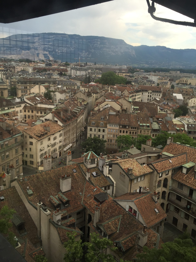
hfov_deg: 48.2
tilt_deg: -15.5
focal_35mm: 29
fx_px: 219
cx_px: 98
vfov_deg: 61.7
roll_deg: -3.0
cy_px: 131
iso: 32
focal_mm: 4.15
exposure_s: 1/370
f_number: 2.2
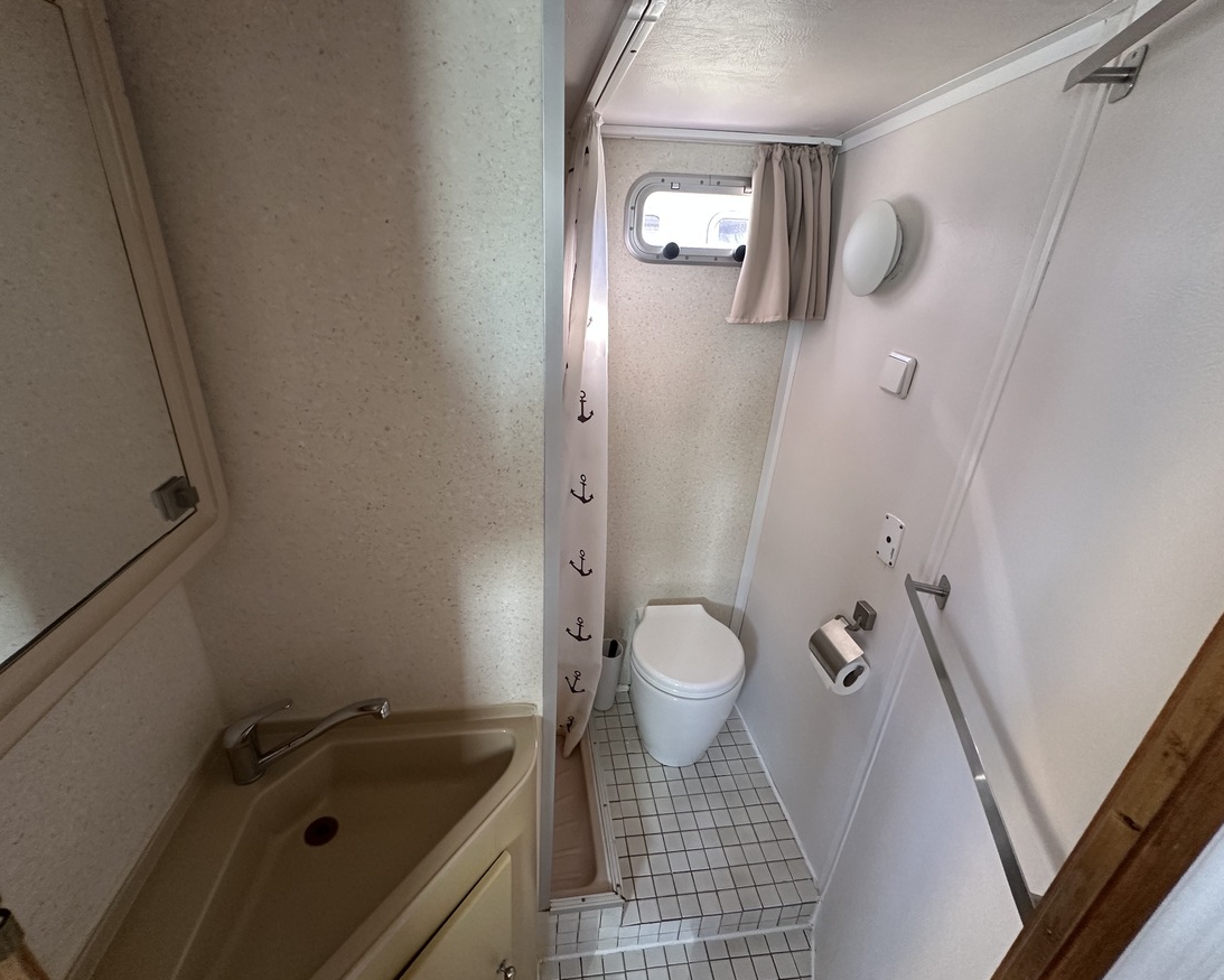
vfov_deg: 84.1
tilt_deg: -22.2
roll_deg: -2.5
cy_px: 483
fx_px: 544
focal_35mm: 15
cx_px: 589
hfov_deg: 96.7
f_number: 2.2
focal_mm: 2.22
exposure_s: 1/60
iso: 320
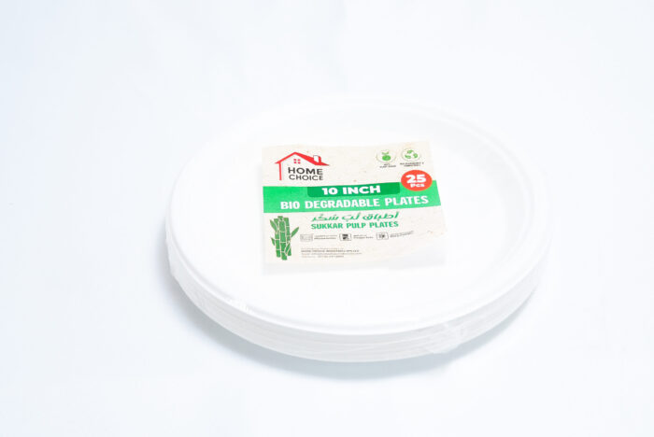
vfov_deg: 19.5
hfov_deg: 28.8
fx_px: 1273
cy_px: 218
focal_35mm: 70
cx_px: 327
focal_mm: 70
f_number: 9
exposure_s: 1/200
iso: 3200
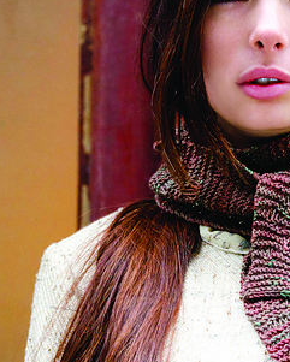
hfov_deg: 5.6
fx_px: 2949
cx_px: 235
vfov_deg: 7.0
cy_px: 178
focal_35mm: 275
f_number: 5.6
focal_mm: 92
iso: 640
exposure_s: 1/250
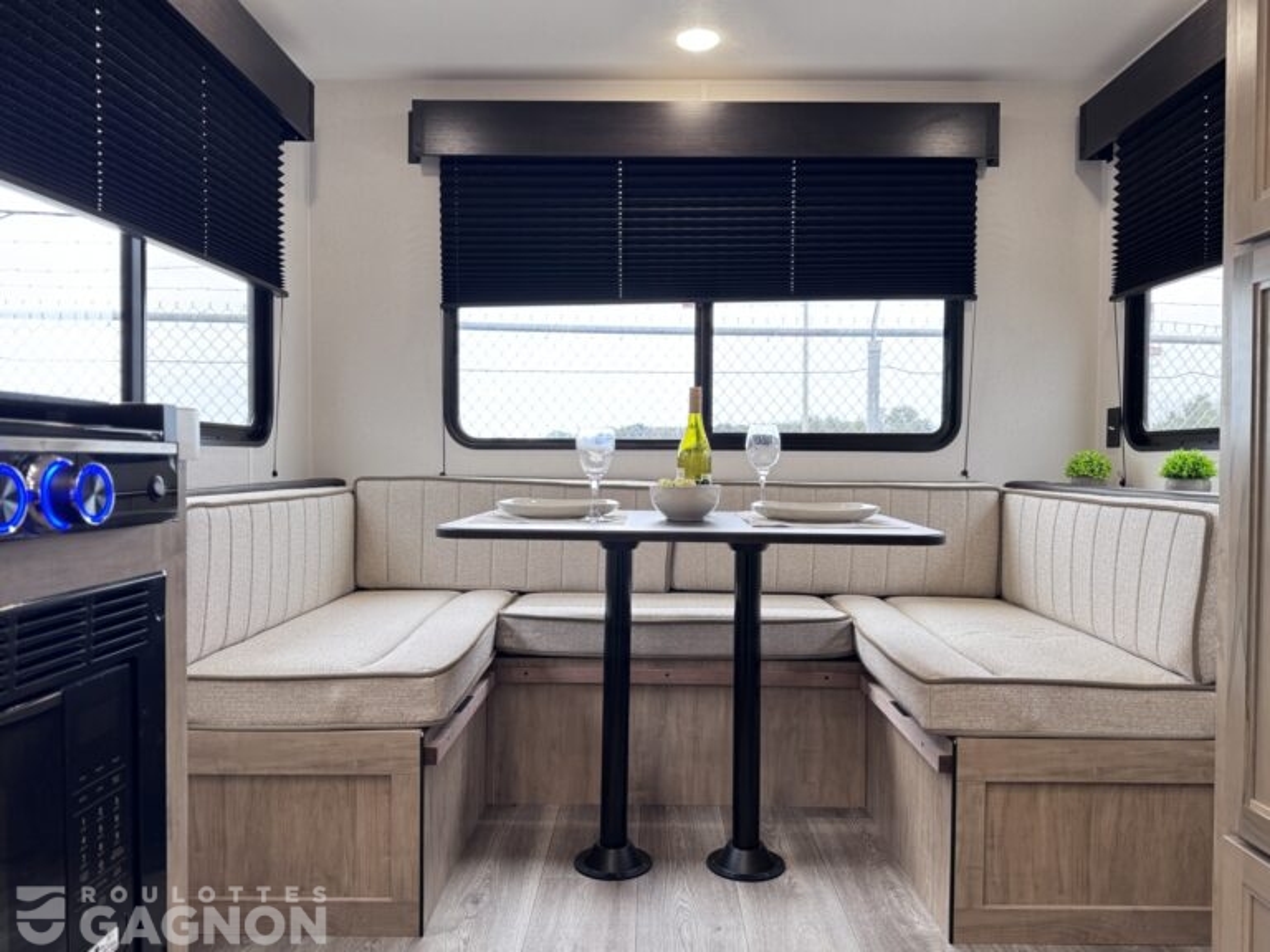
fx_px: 881
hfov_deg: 71.6
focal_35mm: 24
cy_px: 476
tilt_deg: -1.3
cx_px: 635
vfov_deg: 56.8
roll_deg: +1.0
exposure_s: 1/121
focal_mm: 6.76
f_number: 1.78
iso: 200
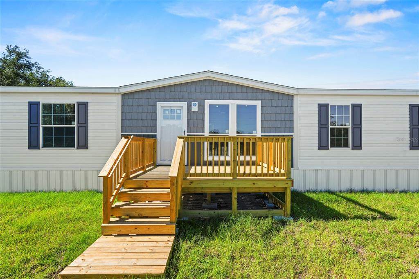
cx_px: 210
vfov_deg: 73.7
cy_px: 140
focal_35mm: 16
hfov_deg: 96.8
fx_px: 186
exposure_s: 1/125
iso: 400
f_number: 10
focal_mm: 16
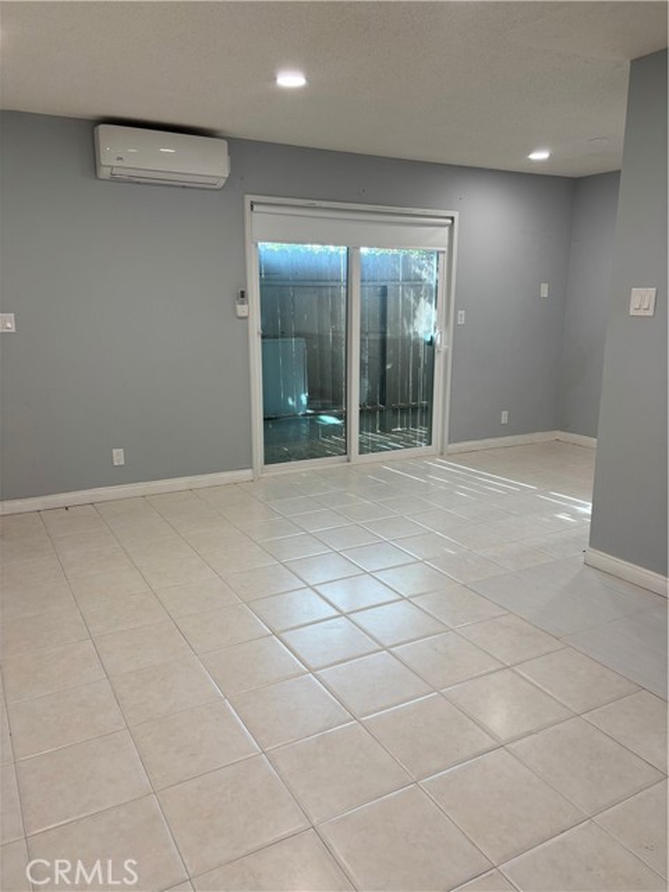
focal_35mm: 26
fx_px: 670
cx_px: 334
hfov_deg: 53.1
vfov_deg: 67.3
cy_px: 446
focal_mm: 5.96
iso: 64
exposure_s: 1/120
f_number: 1.6
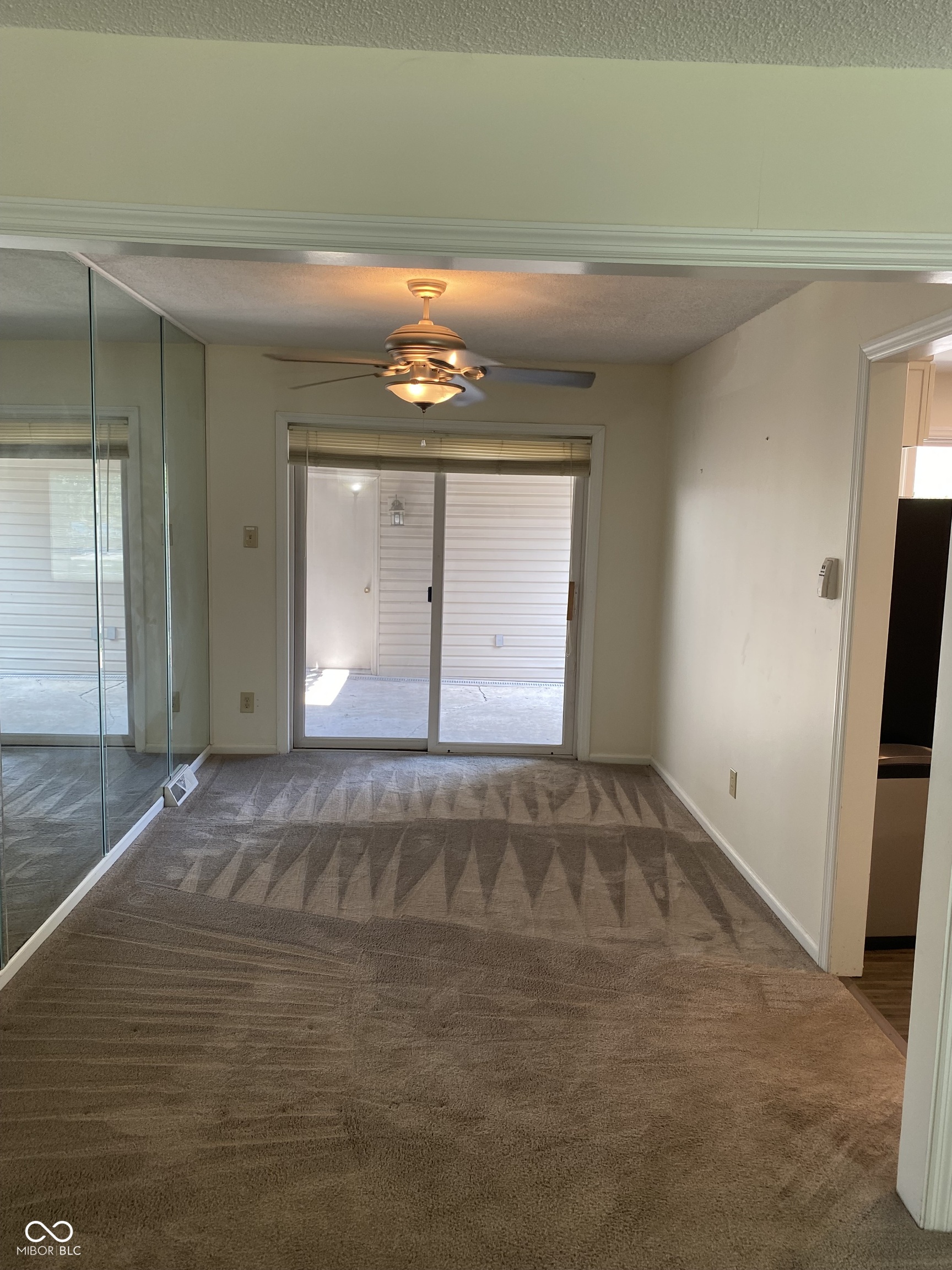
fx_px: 953
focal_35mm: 26
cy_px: 635
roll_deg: -1.0
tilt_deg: -6.7
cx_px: 476
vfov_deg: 67.3
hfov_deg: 53.1
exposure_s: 1/120
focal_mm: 4.25
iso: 100
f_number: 1.8
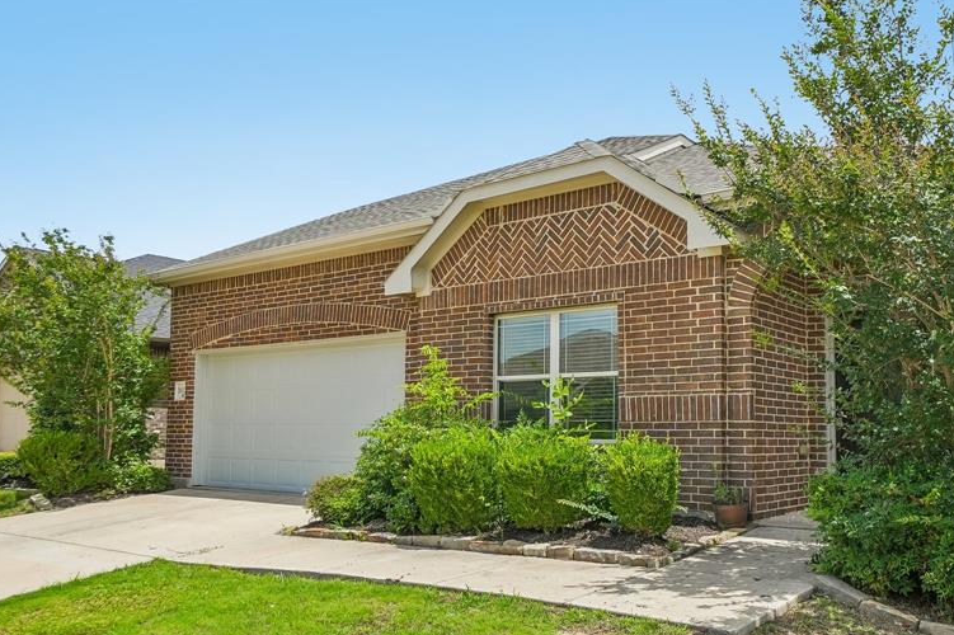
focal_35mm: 30
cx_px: 584
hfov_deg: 61.3
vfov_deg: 43.3
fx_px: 795
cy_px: 243
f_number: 8
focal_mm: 15
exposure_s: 1/800
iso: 400
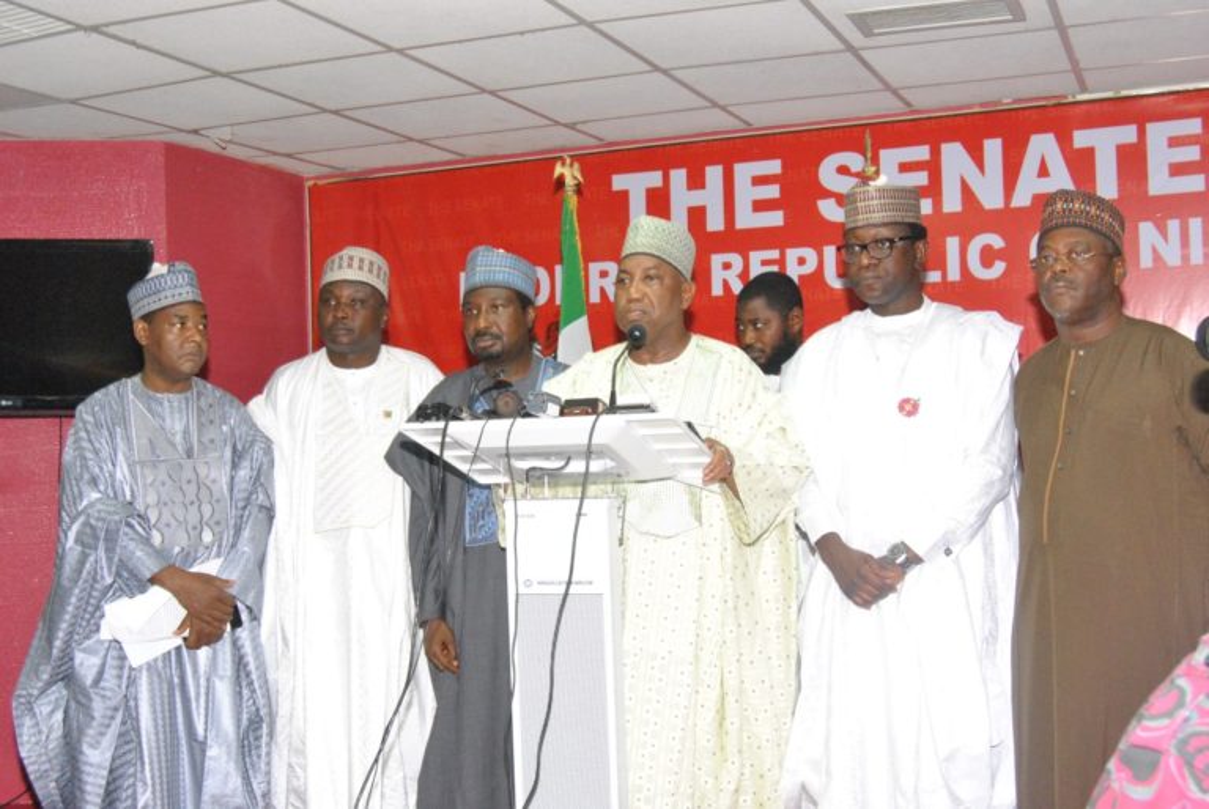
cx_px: 604
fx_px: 1513
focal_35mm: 45
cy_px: 404
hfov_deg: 43.6
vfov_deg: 29.9
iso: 1600
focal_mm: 30
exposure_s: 1/60
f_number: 8
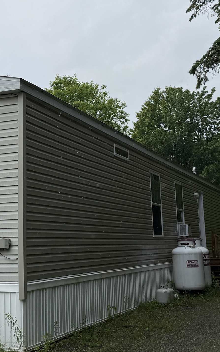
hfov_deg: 23.2
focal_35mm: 55
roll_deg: -0.7
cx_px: 47
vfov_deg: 36.8
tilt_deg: +10.5
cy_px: 141
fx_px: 528
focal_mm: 6.76
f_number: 1.78
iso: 80
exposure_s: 1/2801
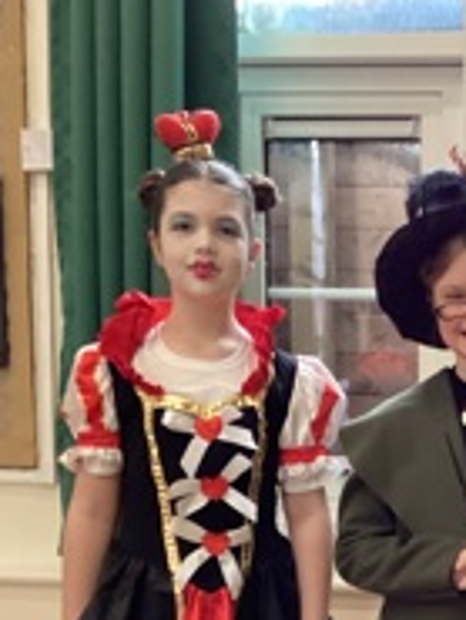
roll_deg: -1.7
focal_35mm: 67
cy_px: 570
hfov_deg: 21.1
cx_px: 476
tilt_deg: -7.6
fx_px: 1201
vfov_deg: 27.8
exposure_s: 1/50
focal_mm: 3.3
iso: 400
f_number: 2.4
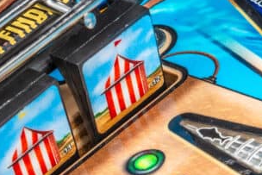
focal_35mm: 236
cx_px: 80
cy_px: 162
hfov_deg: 8.7
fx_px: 1718
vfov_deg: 5.8
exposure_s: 1/125
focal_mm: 70
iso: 200
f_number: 13
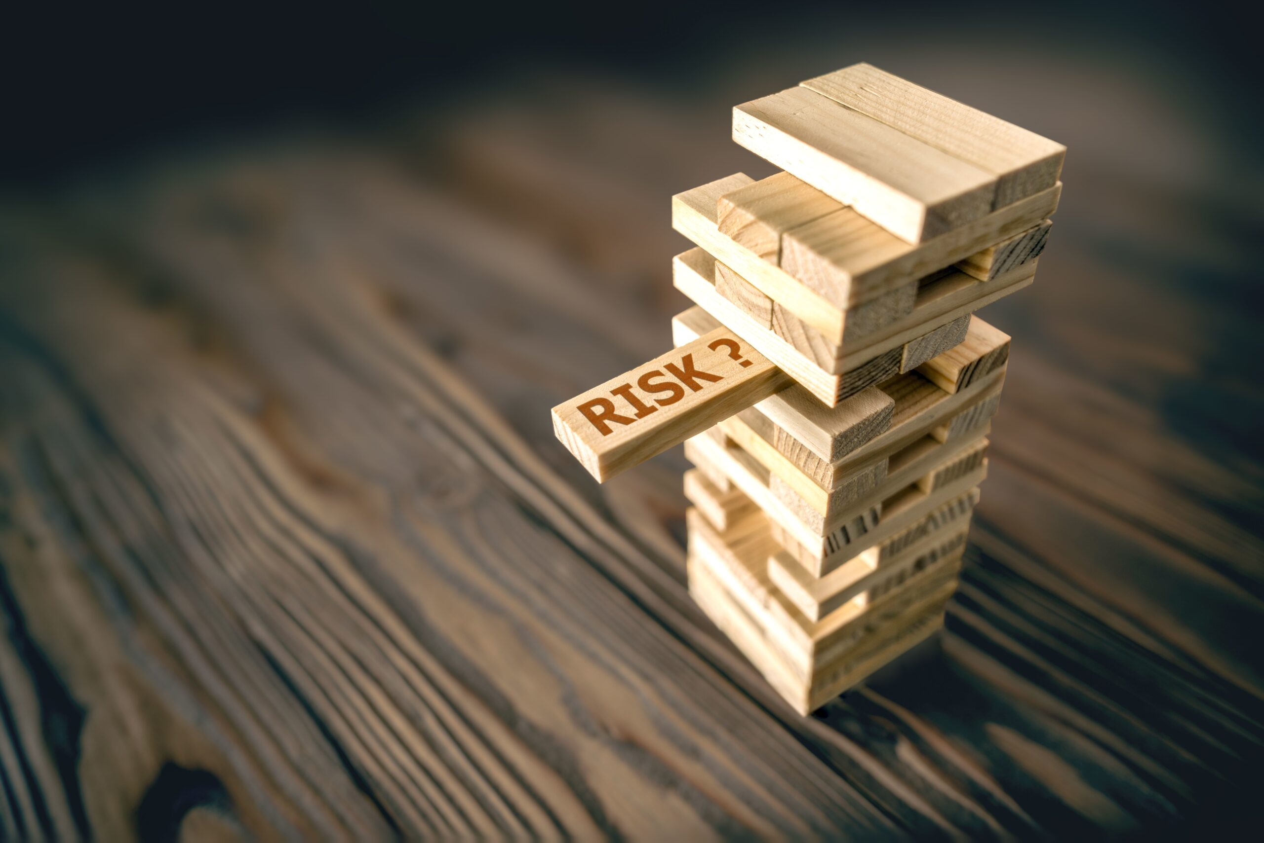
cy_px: 422
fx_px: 843
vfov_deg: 53.2
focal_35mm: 24
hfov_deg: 73.7
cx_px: 632
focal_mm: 24
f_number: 2.8
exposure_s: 1/125
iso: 64
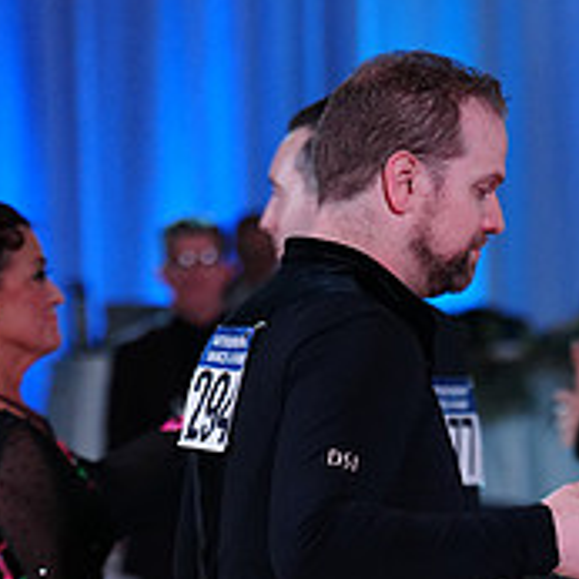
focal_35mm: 305
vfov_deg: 5.7
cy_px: 904
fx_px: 5772
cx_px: 597
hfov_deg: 5.7
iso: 2000
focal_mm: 107
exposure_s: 1/800
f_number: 2.8
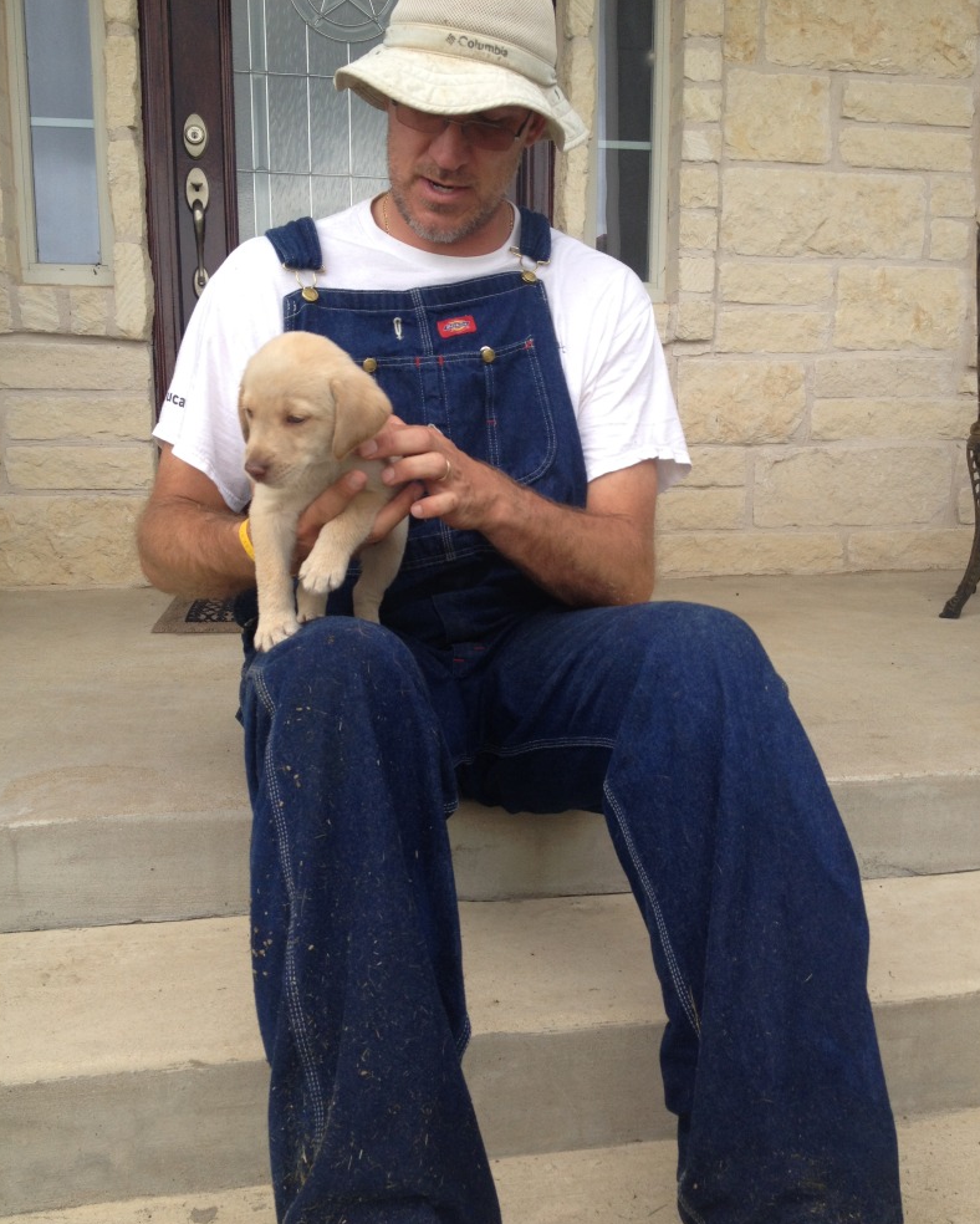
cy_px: 658
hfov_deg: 40.2
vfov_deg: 49.0
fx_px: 1341
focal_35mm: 37
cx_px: 494
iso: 50
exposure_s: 1/415
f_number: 2.4
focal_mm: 4.28
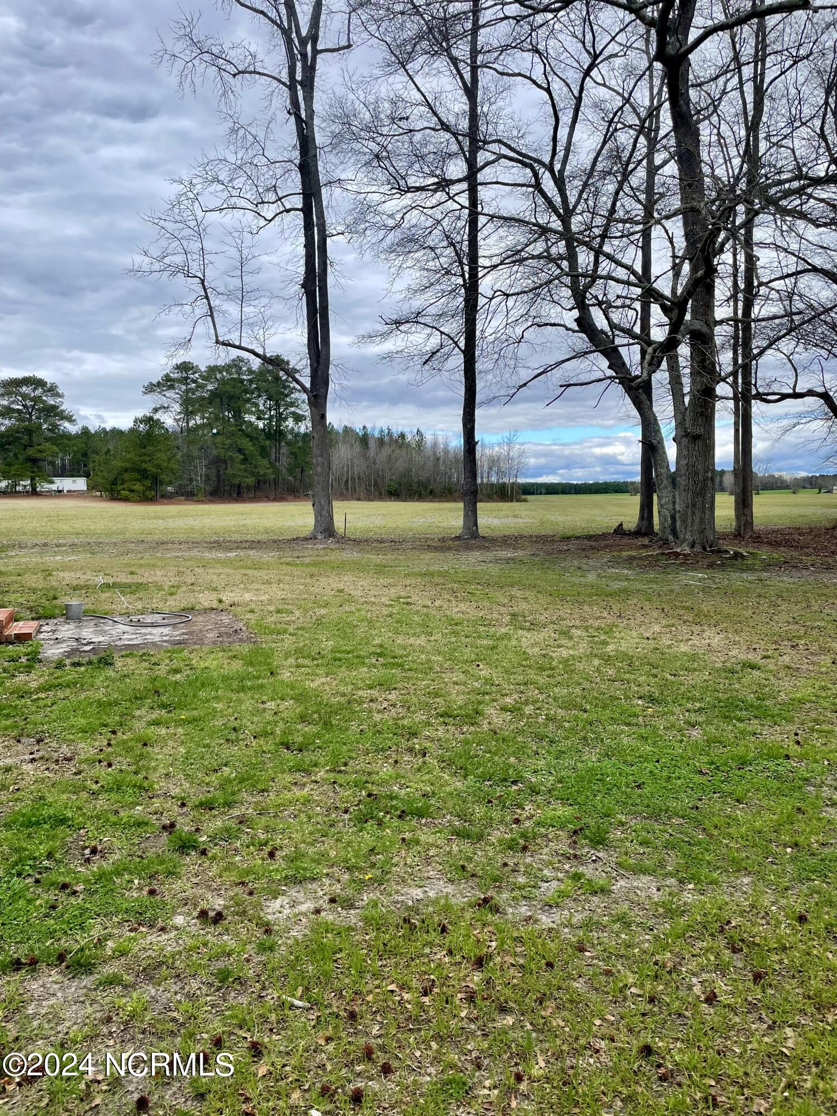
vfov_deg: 67.3
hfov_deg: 53.1
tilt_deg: -2.4
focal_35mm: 26
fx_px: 838
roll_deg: +1.8
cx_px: 418
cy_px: 558
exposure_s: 1/1667
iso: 32
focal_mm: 4.2
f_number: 1.6
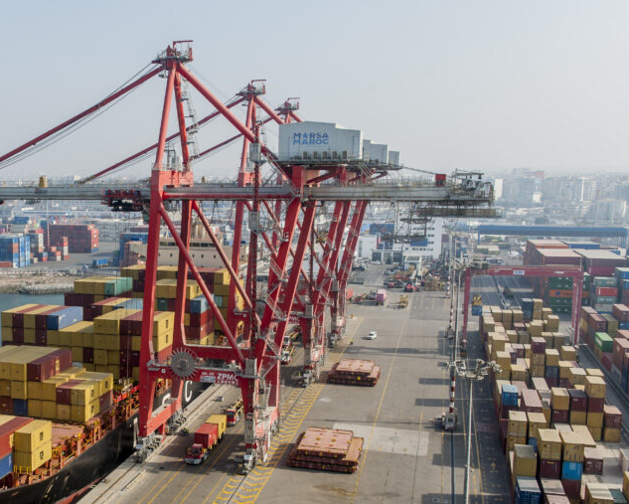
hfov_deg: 38.0
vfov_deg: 31.9
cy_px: 324
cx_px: 123
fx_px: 875
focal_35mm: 47
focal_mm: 31
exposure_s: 1/250
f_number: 8
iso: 200
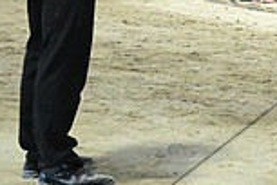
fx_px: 1485
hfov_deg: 10.0
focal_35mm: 193
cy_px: -72
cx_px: 507
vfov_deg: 7.0
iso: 12800
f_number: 4
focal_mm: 51
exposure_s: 1/283
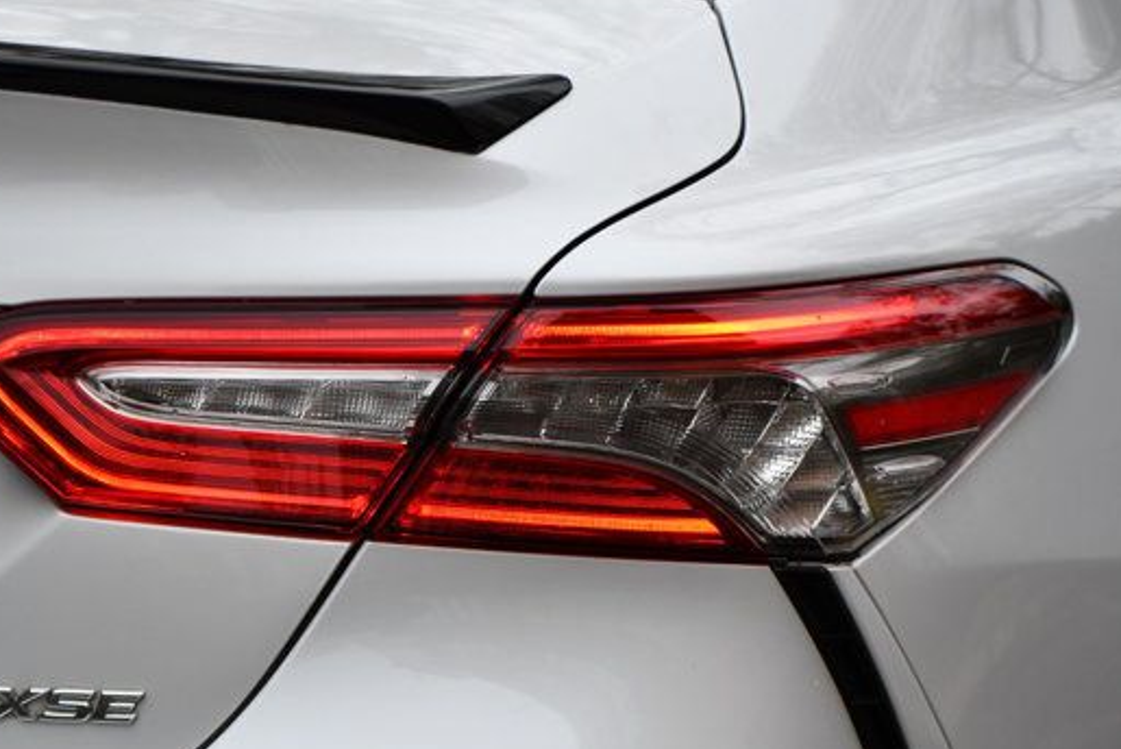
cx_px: 455
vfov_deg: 7.1
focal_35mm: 195
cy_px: 443
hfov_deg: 10.5
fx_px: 6075
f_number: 5.6
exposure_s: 1/250
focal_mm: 105
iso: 200
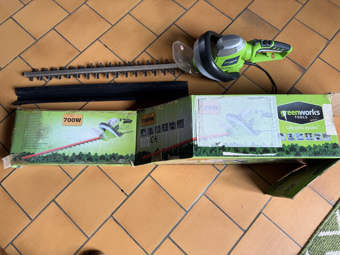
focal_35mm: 24
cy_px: 128
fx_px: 236
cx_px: 170
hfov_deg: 71.6
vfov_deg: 56.8
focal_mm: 6.76
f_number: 1.78
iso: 64
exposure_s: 1/162
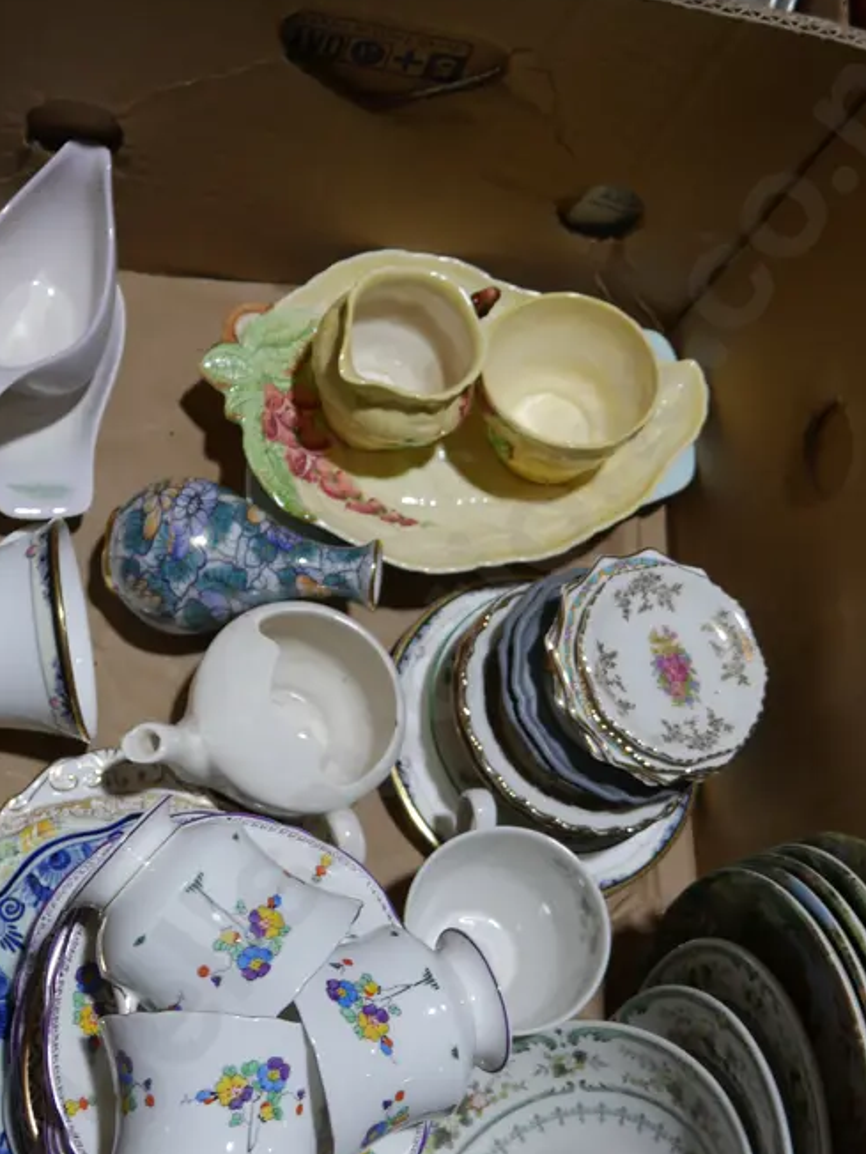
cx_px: 389
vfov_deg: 42.5
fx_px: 1468
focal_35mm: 44
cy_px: 738
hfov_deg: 32.8
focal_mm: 14
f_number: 4
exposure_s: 1/160
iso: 200
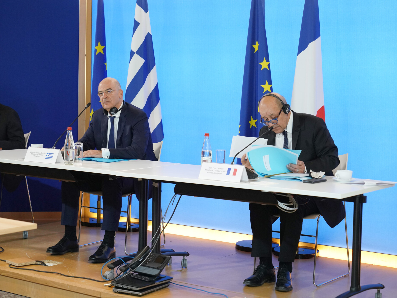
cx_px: 176
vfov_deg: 19.9
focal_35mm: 74
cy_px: 149
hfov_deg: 26.3
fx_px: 849
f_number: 4
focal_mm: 68
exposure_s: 1/125
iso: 2000
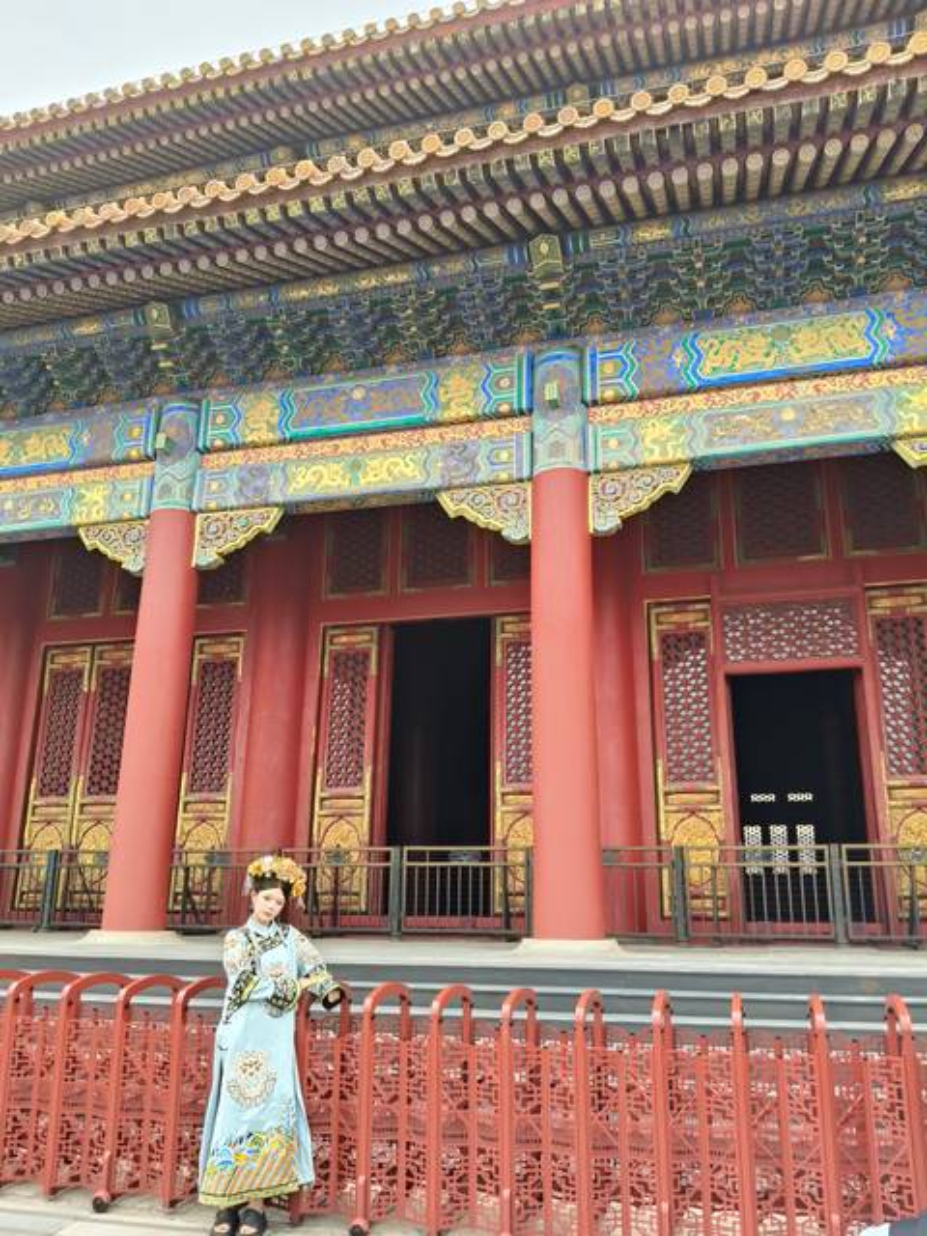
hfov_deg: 53.1
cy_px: 618
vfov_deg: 67.3
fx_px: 928
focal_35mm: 26
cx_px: 464
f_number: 1.8
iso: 80
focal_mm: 4.84
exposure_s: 1/256
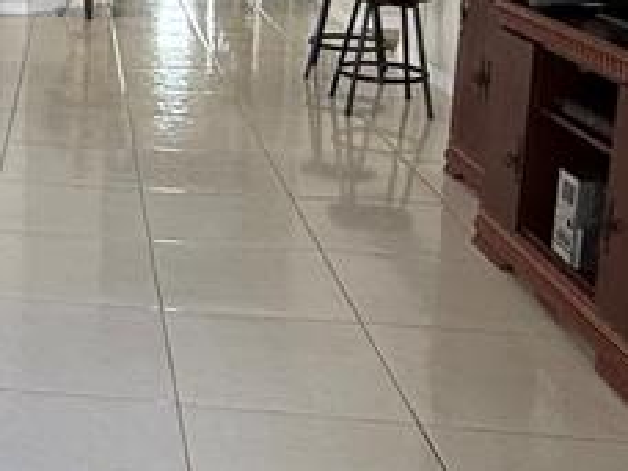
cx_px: -110
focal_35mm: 63
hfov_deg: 27.4
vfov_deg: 22.5
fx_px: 1143
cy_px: 17
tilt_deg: -9.1
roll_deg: -0.3
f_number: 2.2
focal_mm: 2.22
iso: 200
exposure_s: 1/120
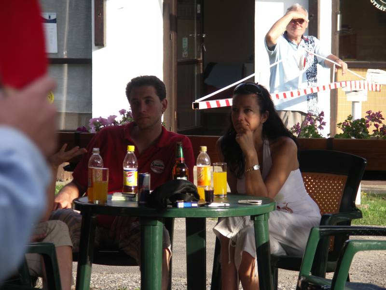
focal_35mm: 200
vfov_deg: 7.4
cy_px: 145
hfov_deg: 9.9
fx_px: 2230
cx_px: 193
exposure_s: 1/200
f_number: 3.5
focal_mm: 50.8
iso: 100
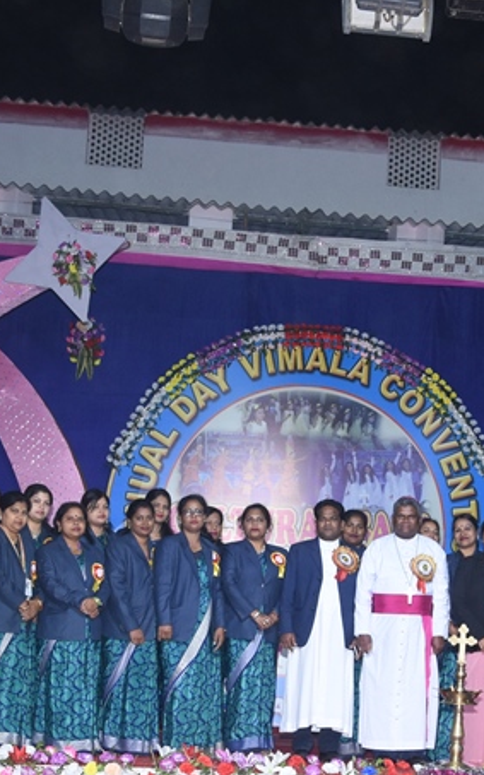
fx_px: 1752
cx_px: 412
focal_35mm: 83
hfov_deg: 15.6
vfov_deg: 24.7
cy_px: 564
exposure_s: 1/160
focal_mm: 24
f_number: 5.6
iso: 800
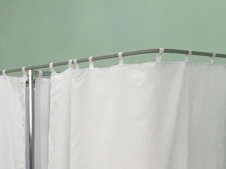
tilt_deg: -7.2
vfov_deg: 15.9
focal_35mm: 89
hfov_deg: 21.0
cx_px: -16
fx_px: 581
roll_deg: -0.8
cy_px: 206
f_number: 2.2
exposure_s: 1/33
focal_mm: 4.15
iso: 32
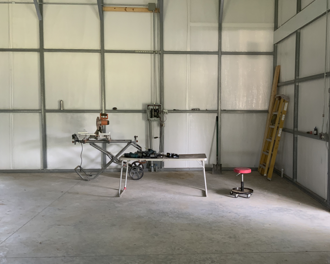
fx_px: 332
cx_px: 197
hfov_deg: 52.5
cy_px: 131
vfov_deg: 43.4
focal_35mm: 34
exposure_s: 1/60
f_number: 1.8
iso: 125
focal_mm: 3
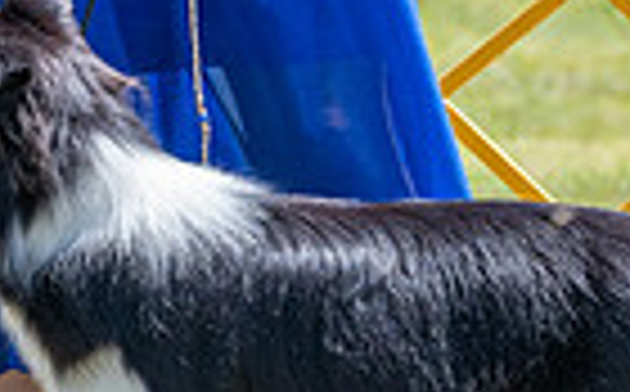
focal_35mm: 749
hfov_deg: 2.8
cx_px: 178
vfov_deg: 1.7
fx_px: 12839
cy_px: 59
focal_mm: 152
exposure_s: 1/1600
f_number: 7.1
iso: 1250
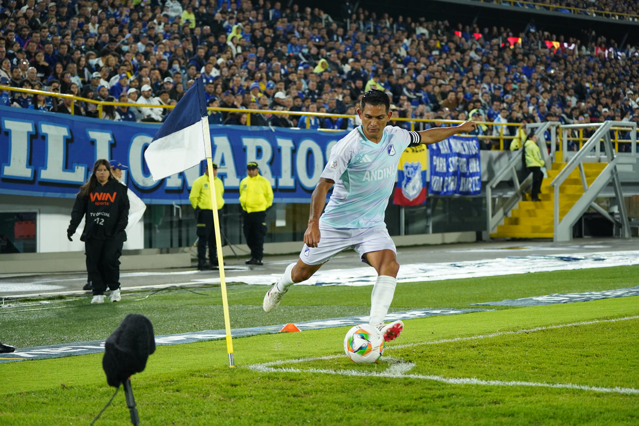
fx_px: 1775
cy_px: 213
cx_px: 320
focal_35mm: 100
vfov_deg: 13.7
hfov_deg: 20.4
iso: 5000
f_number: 5
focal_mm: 100
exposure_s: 1/1000
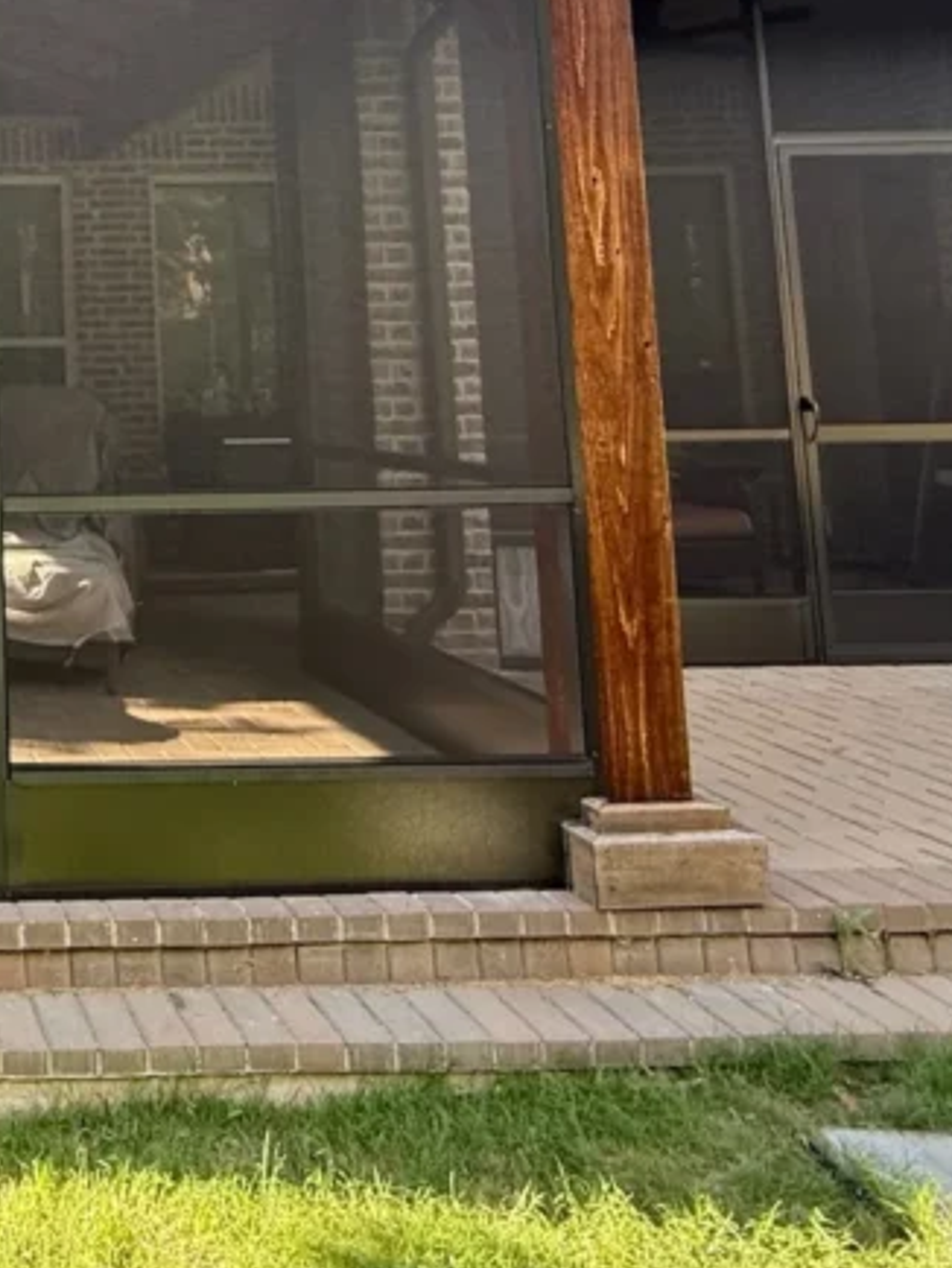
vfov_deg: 52.1
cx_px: -219
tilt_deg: +6.3
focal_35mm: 33
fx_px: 1209
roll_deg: +0.8
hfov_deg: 33.8
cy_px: 272
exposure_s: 1/99
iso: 100
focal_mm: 2.2
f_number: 2.2
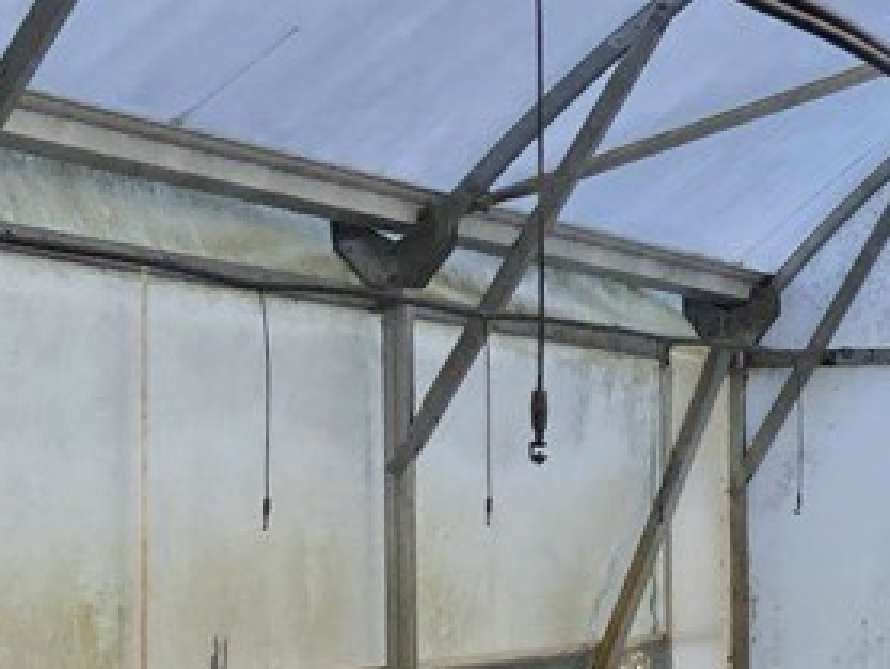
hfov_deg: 11.5
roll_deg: +1.2
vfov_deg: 10.5
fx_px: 3628
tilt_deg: +1.6
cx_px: 2158
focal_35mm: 141
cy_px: 487
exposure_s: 1/1333
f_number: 1.8
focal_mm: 3.99
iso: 20
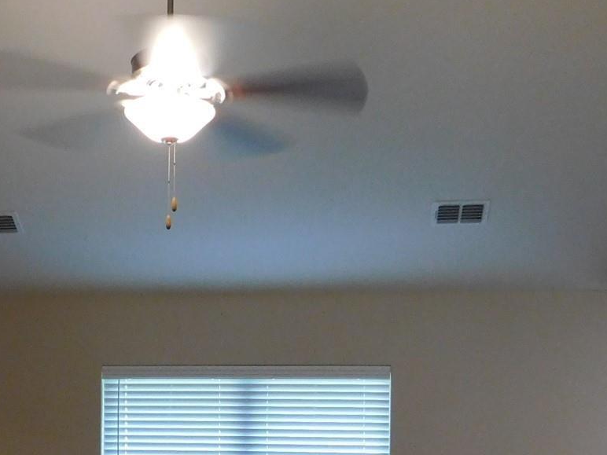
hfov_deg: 31.3
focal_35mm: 61
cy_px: 537
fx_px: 1070
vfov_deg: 22.3
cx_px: 171
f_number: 3
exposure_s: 1/30
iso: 320
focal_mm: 4
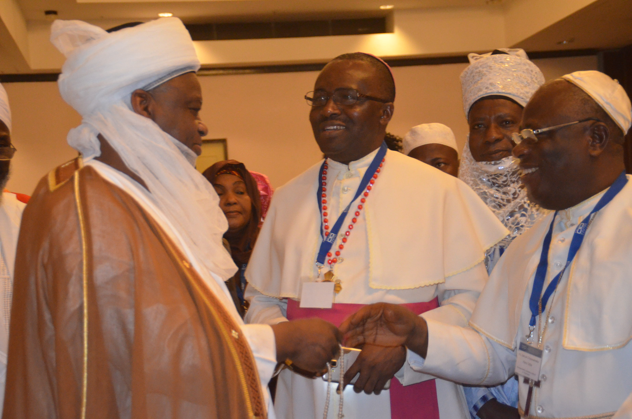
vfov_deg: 21.5
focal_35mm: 63
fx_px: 1104
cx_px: 316
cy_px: 210
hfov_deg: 32.0
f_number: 4.5
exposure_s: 1/60
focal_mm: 42
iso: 3200
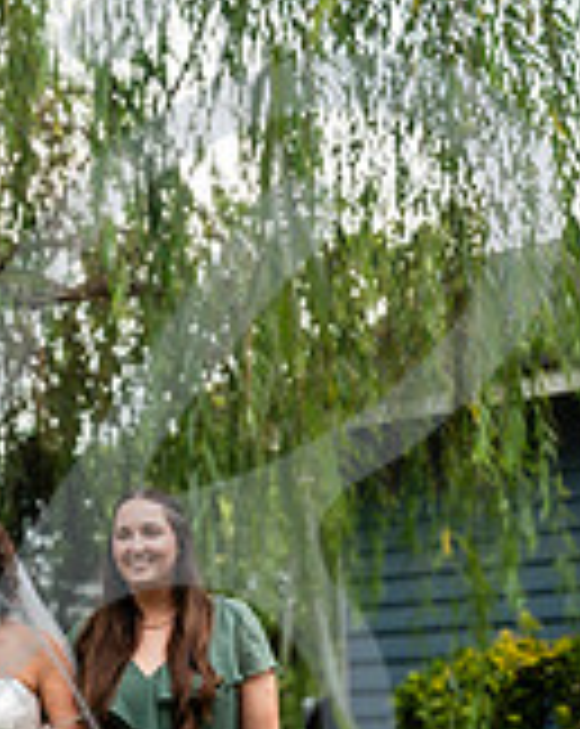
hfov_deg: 18.1
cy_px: 558
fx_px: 1743
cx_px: -81
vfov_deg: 23.3
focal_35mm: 81
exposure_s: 1/250
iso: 500
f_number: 2.8
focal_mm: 31
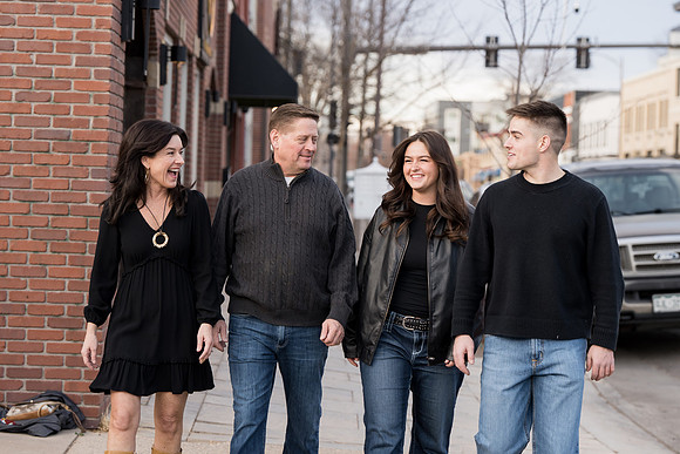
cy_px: 227
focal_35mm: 102
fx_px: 1927
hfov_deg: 20.0
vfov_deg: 13.4
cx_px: 340
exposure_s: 1/160
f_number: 4.5
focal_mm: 102
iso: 400
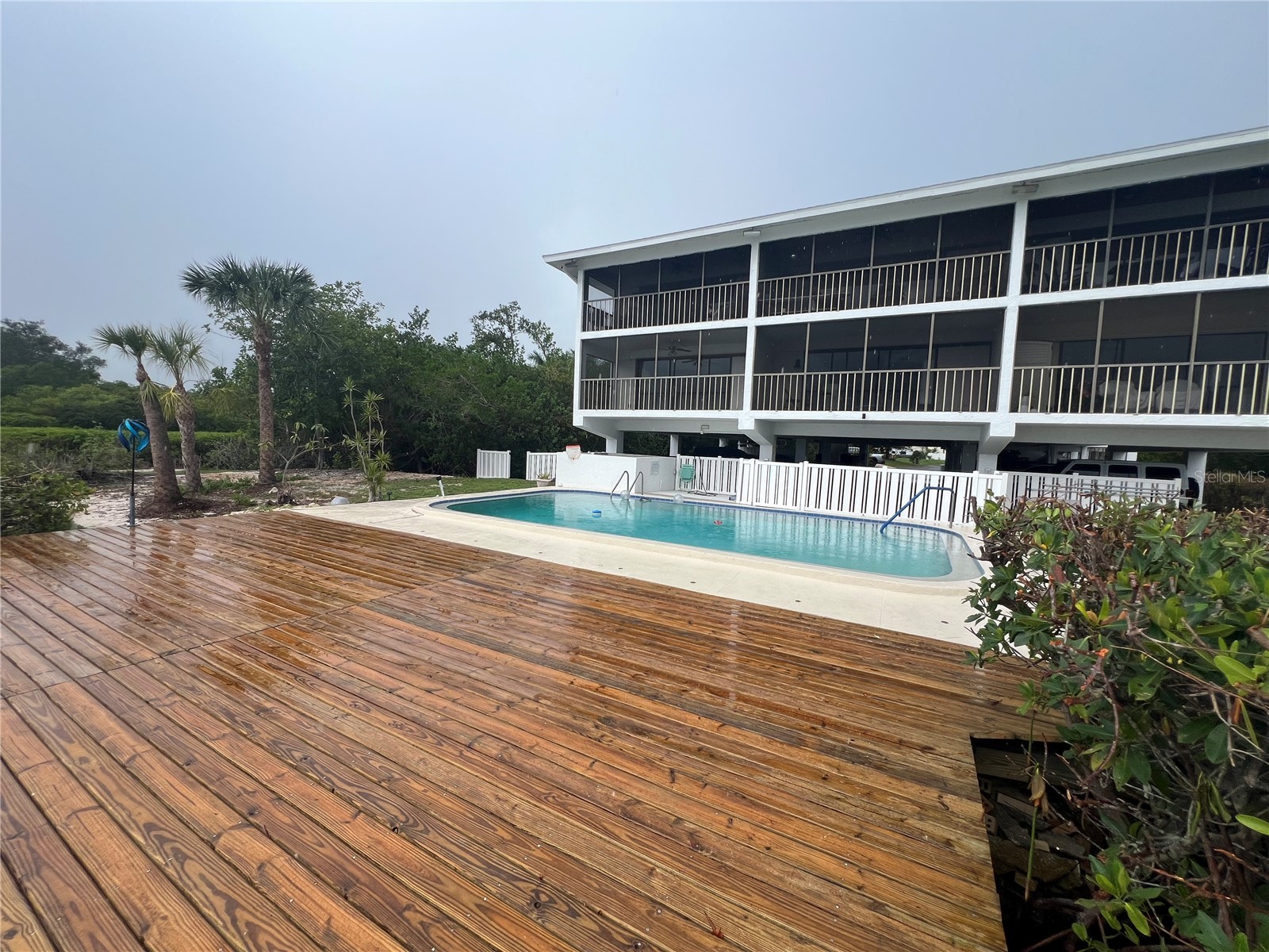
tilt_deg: -5.3
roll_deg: -1.7
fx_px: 477
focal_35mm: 13
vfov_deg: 89.9
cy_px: 476
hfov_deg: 106.2
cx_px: 634
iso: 32
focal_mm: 1.57
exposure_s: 1/995
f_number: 1.8
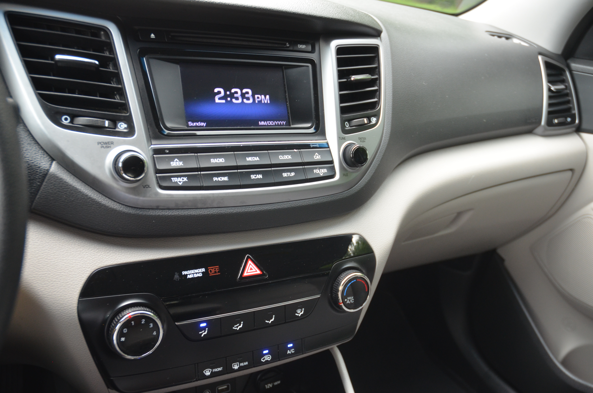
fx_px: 542
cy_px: 196
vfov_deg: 39.8
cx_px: 296
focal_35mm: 33
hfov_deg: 57.3
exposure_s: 1/60
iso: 720
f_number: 4
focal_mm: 22
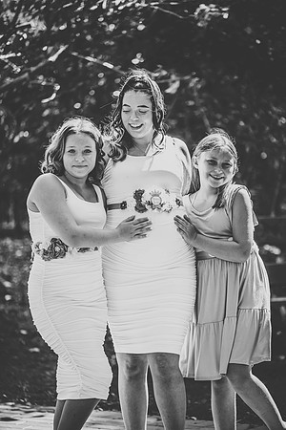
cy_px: 215
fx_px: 1966
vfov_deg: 12.5
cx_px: 143
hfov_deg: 8.3
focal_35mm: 165
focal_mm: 165
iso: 250
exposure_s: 1/800
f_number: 2.8
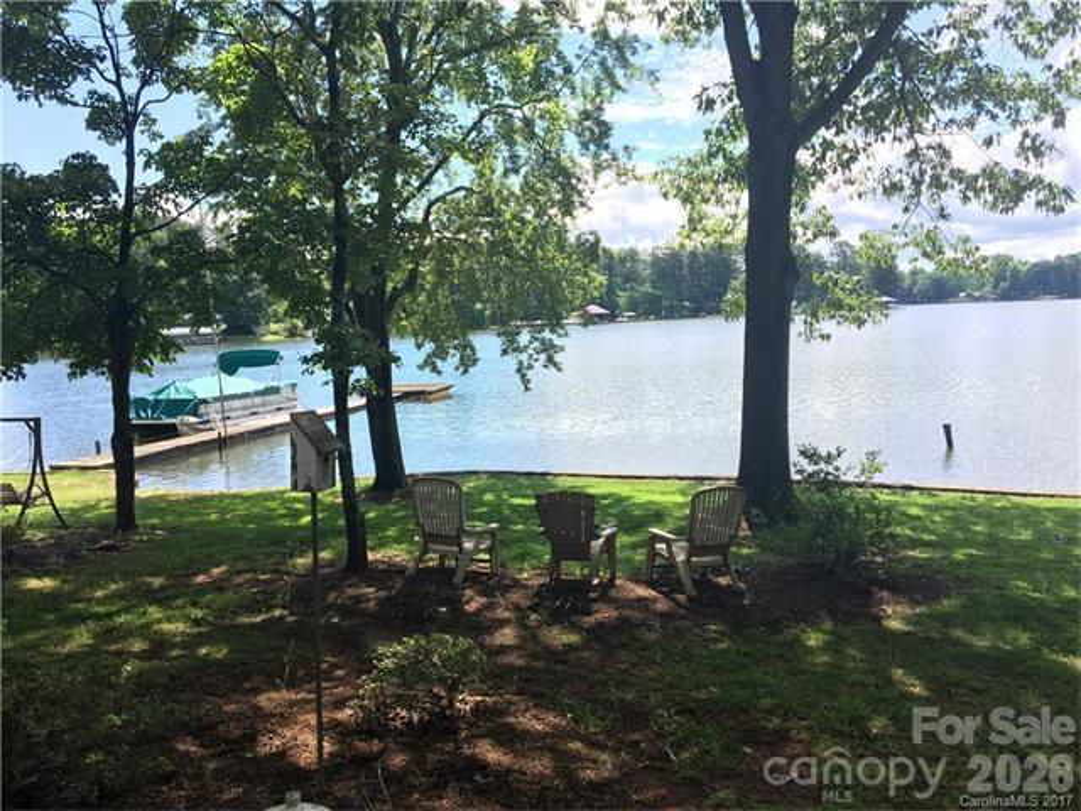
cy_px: 406
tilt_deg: -6.4
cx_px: 540
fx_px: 906
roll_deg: +1.5
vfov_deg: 48.2
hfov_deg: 61.7
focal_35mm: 29
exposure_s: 1/569
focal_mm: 4.15
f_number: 2.2
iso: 25
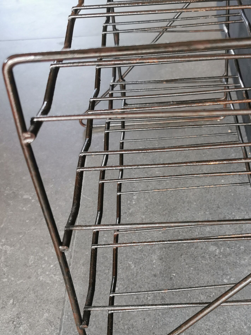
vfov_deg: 36.8
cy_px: 167
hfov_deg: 27.8
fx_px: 503
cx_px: 177
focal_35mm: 52
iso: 160
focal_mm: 5.56
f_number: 1.6
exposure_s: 1/120
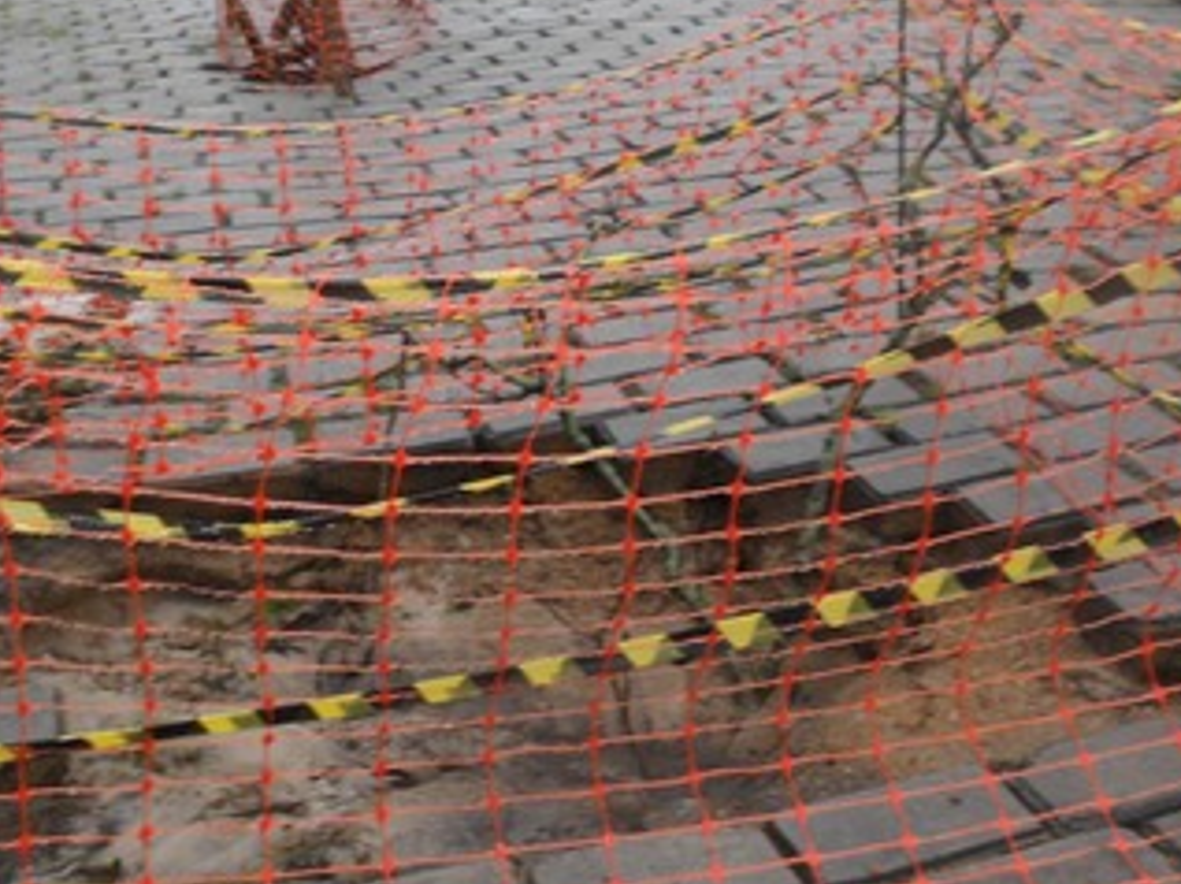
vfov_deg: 29.5
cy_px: 167
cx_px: 485
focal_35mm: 48
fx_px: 1636
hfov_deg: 39.5
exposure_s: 1/60
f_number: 3.2
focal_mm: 4.6
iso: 80
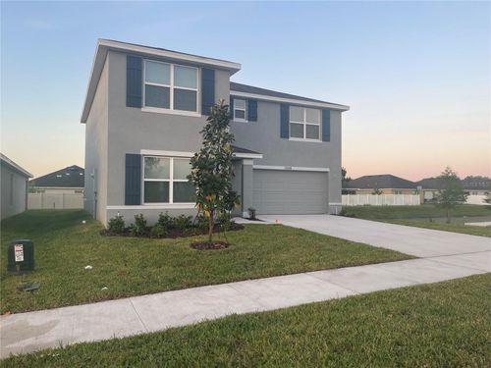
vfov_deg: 54.9
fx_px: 355
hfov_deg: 69.4
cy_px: 184
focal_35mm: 25
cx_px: 246
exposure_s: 1/121
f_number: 1.6
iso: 40
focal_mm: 5.1
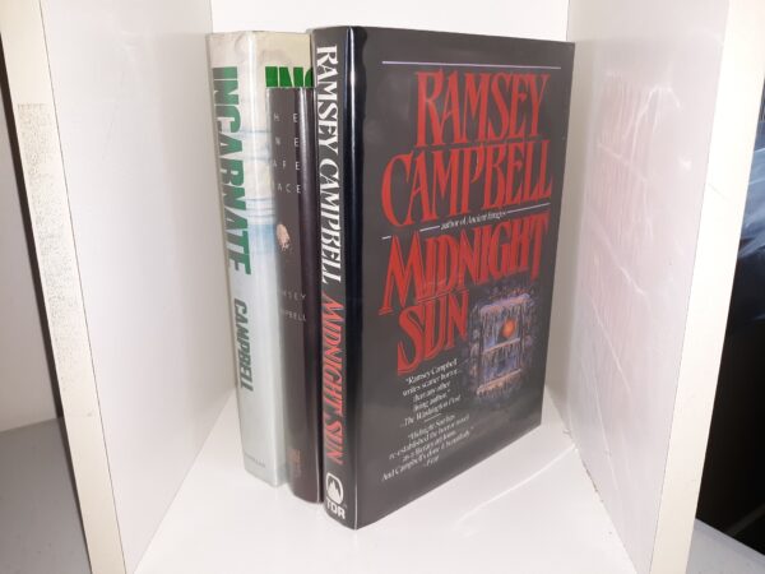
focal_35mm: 28
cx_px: 382
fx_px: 619
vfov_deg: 49.7
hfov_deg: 63.4
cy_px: 287
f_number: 1.7
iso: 50
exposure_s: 1/60
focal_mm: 3.7
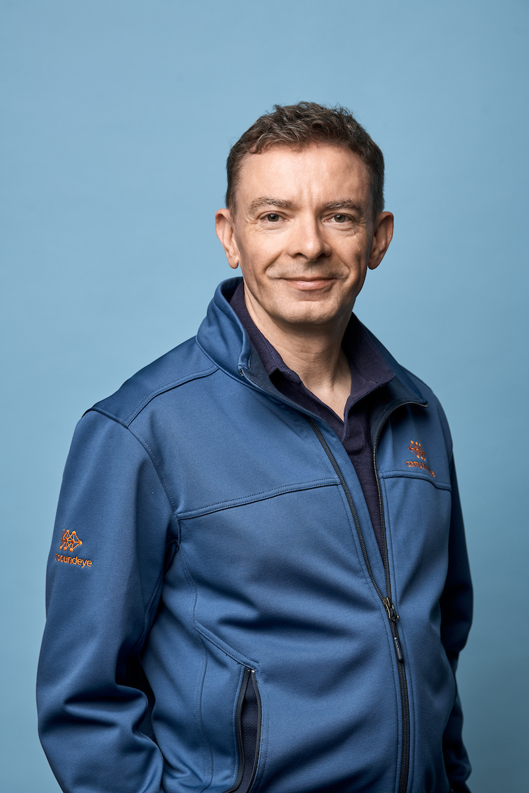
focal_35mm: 130
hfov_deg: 10.5
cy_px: 396
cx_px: 264
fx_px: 2865
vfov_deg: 15.8
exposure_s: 1/200
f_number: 6.3
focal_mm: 130
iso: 200
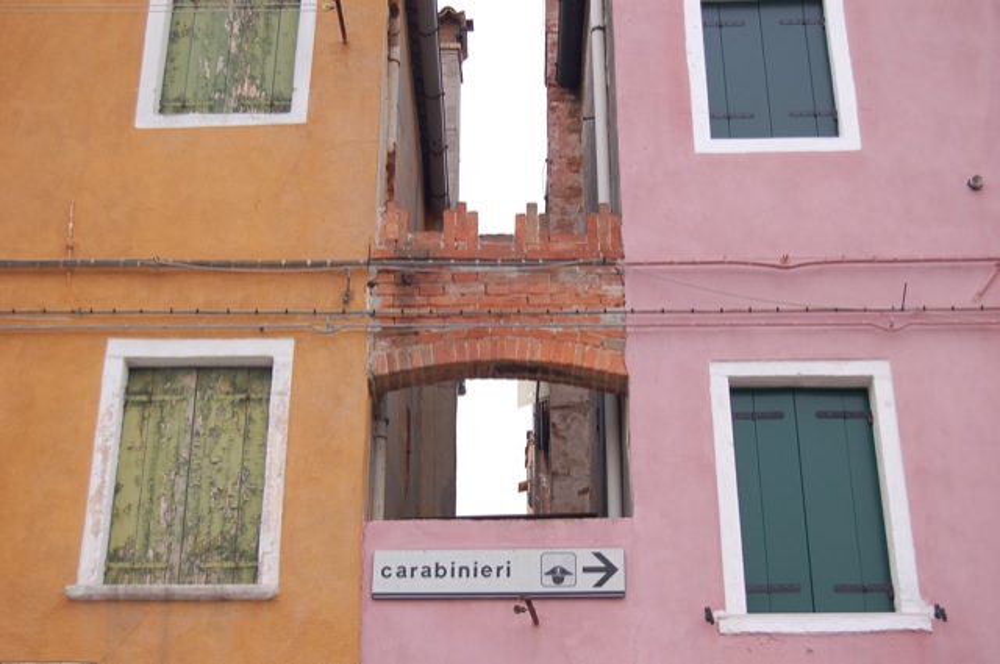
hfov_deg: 35.1
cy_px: 332
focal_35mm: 57
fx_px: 1581
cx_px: 500
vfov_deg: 23.7
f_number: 5.6
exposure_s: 1/100
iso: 200
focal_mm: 38
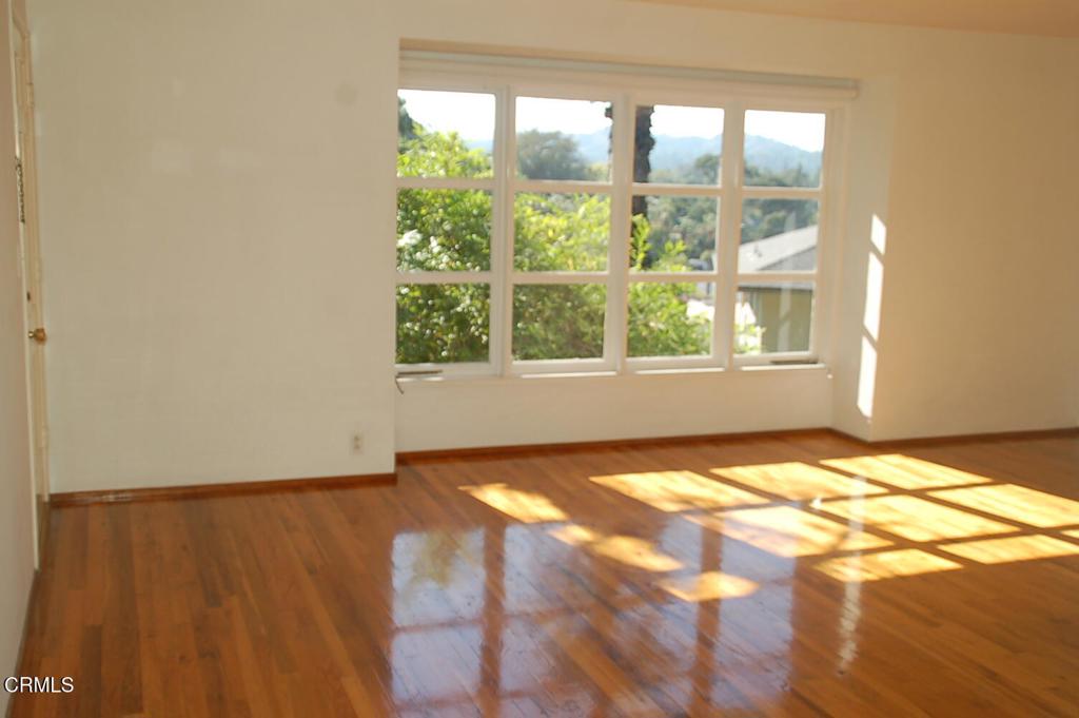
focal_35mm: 38
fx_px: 1123
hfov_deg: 51.3
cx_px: 540
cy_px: 359
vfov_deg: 35.4
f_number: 5.6
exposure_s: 1/500
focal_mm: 25
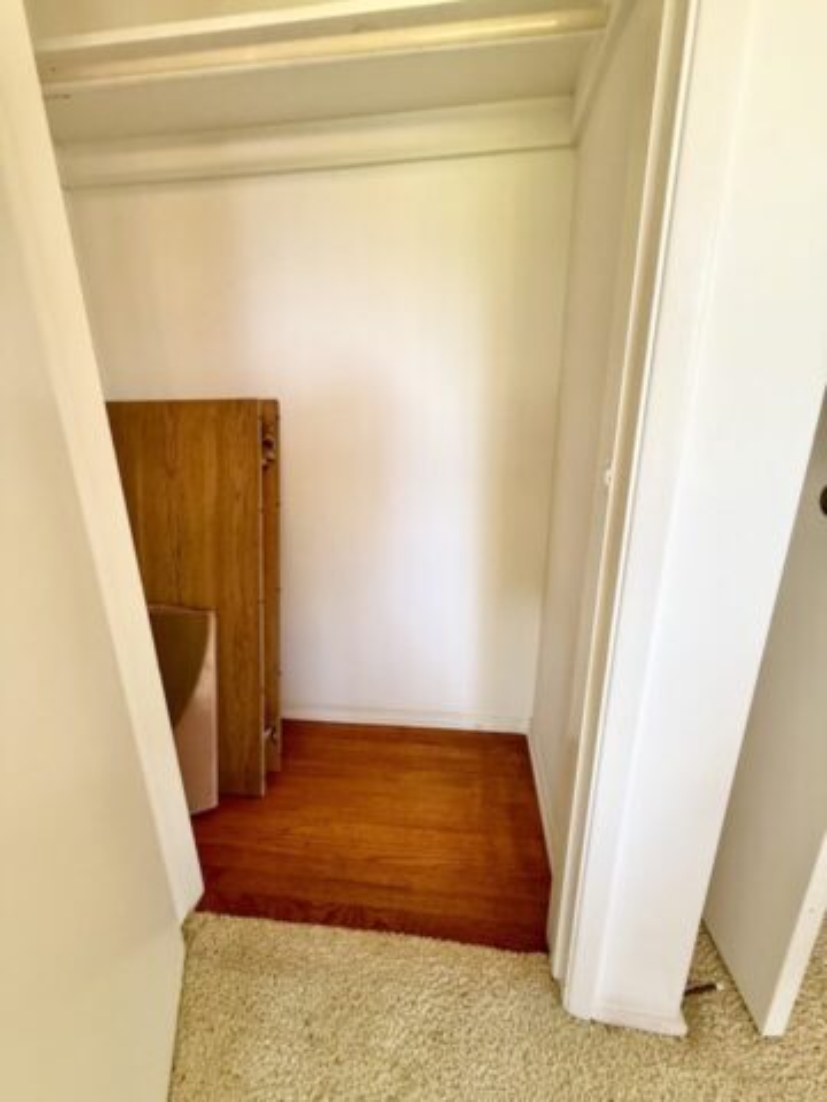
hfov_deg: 85.7
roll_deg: -0.3
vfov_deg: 102.1
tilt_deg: -16.6
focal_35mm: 14
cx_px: 414
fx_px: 446
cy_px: 551
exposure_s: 1/120
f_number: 2.2
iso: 320
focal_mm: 2.22
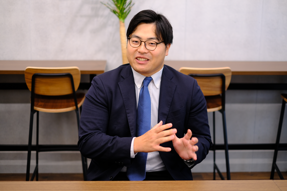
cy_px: 96
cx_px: 144
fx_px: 422
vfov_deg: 25.5
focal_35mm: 53
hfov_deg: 37.5
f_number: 1.4
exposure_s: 1/170
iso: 320
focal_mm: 35
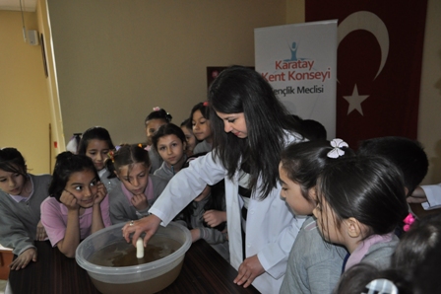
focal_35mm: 27
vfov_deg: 47.9
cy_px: 147
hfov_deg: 67.4
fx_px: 330
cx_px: 220
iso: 800
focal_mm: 18
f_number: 3.5
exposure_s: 1/60
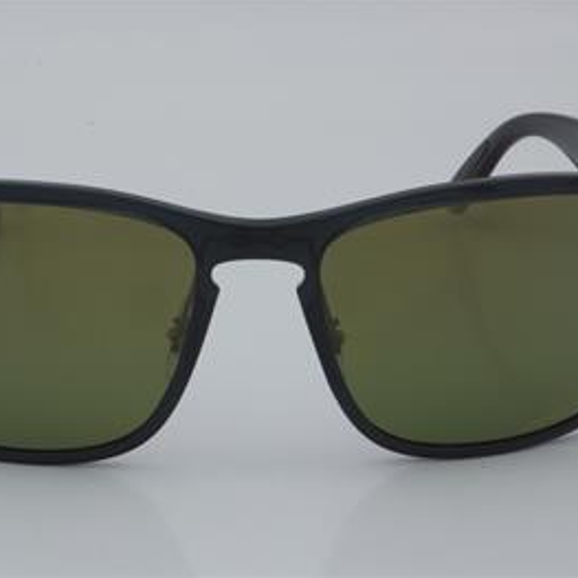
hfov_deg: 16.3
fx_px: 2015
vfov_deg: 16.3
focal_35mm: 107
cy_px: 288
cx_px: 253
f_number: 32
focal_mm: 55
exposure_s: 1/4
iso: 100
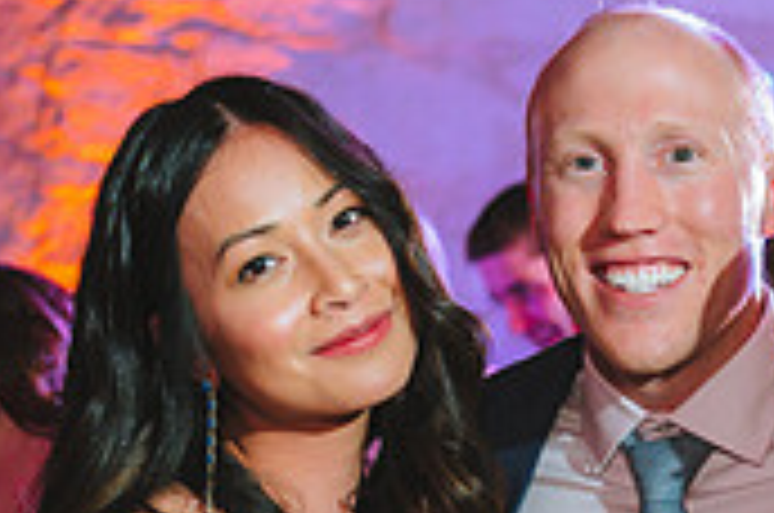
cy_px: 724
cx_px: 702
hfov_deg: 14.3
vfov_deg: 9.4
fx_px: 3047
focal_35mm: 142
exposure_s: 1/80
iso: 2500
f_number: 2.8
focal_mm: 42
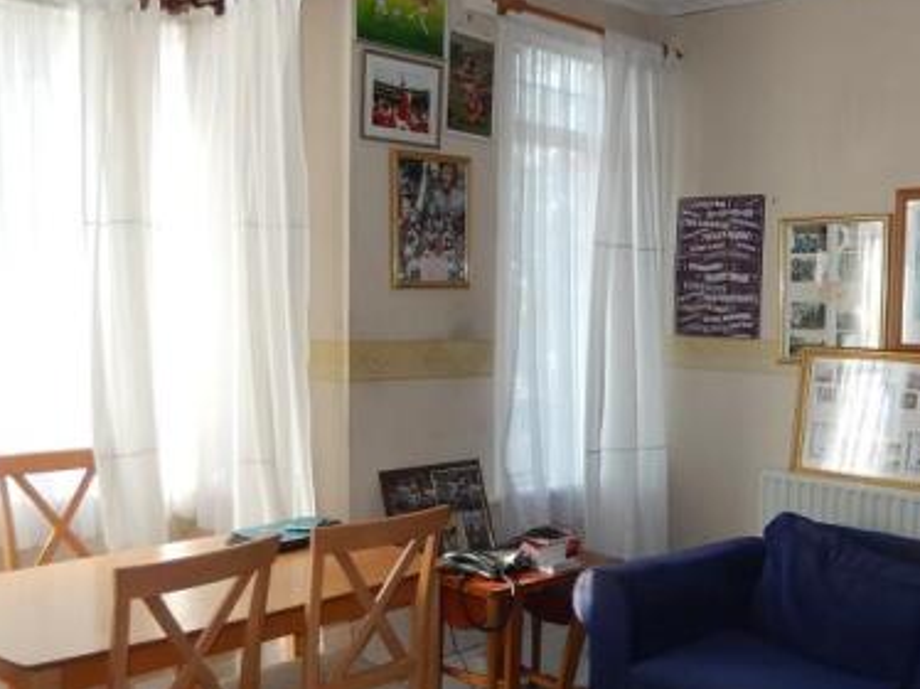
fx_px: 1036
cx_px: 574
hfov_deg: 47.5
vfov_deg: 36.7
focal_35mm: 39
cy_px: 395
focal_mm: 4.5
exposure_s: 1/100
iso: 125
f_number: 3.4
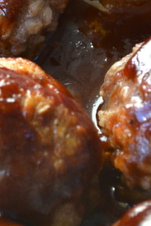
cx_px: -69
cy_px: 6
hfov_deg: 4.4
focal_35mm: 308
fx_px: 1934
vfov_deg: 6.7
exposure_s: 1/160
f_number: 5.6
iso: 800
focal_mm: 55
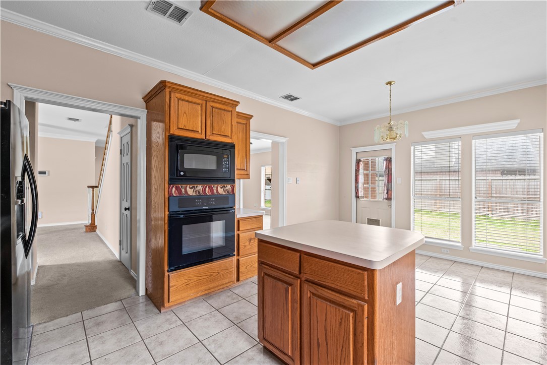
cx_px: 274
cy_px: 182
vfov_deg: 77.4
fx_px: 228
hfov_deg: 100.4
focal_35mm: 15
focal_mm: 15
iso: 500
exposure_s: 1/3
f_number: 9
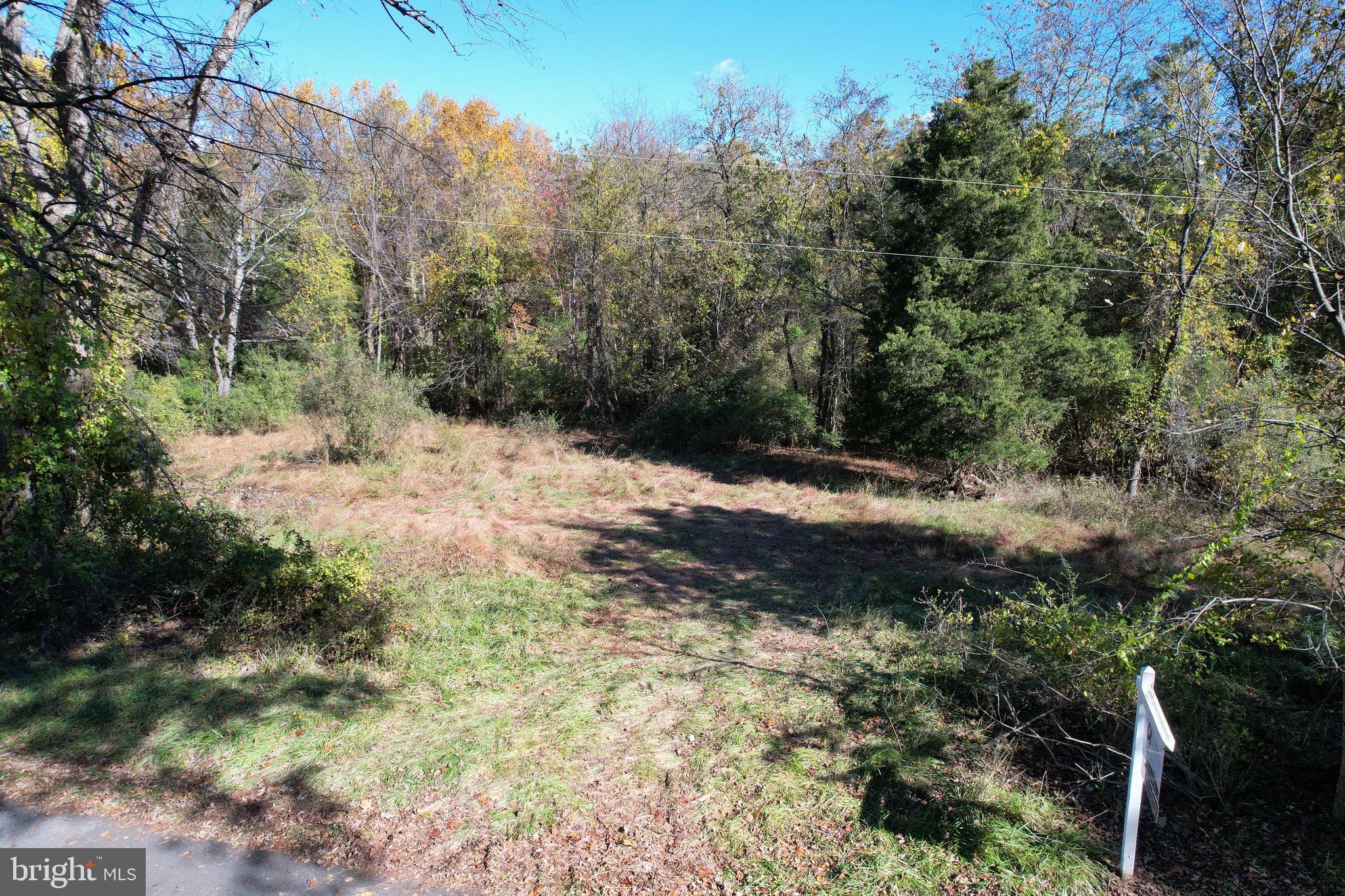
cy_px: 448
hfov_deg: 78.6
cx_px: 672
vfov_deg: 57.2
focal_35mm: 22
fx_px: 822
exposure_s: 1/725
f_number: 2.8
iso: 110
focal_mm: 8.38
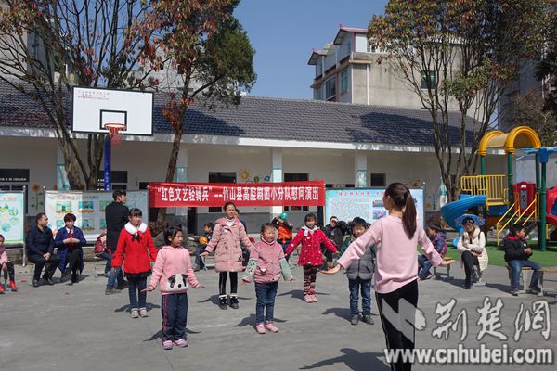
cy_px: 186
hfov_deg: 53.1
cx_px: 278
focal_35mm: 36
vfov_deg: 36.9
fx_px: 557
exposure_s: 1/1600
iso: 125
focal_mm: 13.1
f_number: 3.2
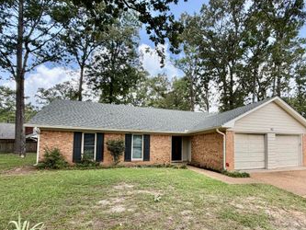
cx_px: 193
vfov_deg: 63.0
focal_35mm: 21
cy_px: 137
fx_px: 186
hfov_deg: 77.4
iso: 50
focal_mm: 2.22
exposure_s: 1/405
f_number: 2.2
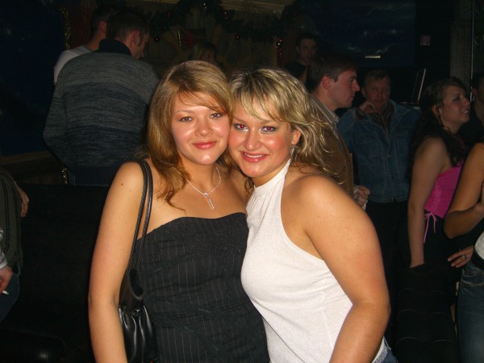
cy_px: 182
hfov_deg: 49.0
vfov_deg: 37.7
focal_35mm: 38
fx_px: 531
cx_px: 242
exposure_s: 1/60
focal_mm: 7.9
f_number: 2.8
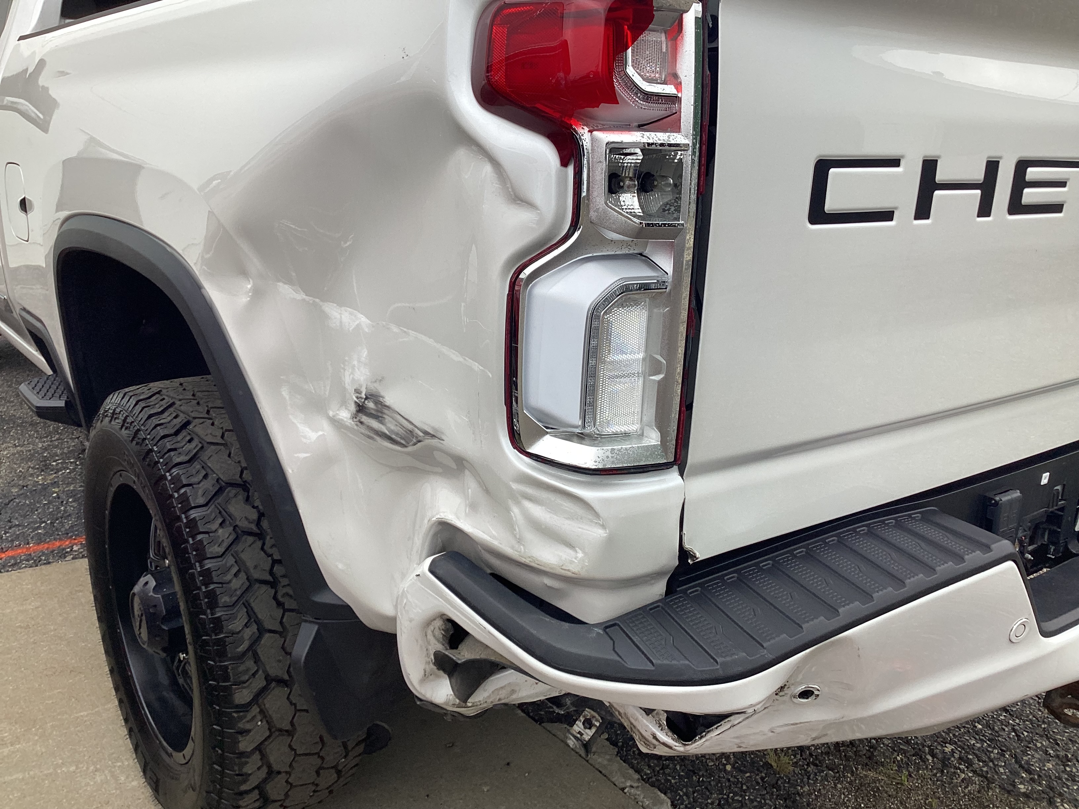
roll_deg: +1.6
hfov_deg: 58.4
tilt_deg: -18.4
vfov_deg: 45.4
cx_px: 540
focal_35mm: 31
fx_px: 966
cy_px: 404
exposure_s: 1/245
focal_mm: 3.3
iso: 25
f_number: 2.4
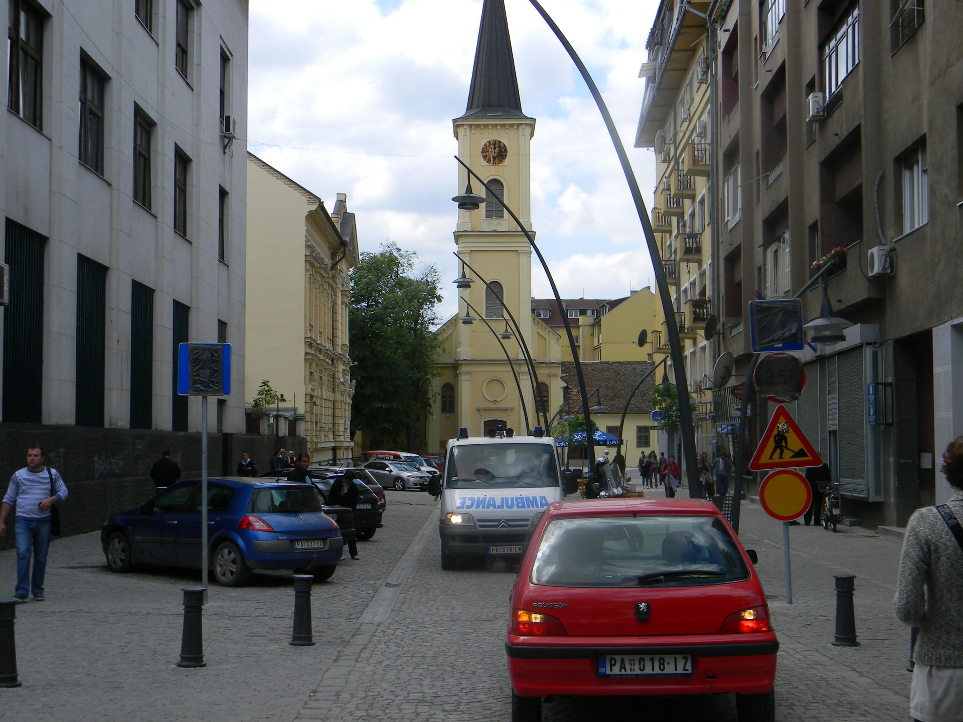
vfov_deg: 30.9
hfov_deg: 40.4
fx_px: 1308
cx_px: 482
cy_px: 361
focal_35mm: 47
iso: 80
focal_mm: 8.6
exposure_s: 1/661
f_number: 3.9
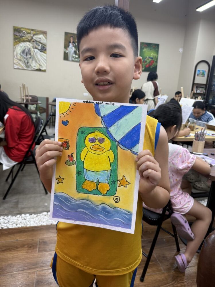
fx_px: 199
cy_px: 144
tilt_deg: -14.7
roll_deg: -4.4
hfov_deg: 56.8
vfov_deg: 71.6
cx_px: 108
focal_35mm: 24
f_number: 1.78
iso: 80
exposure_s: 1/100
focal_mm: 6.76
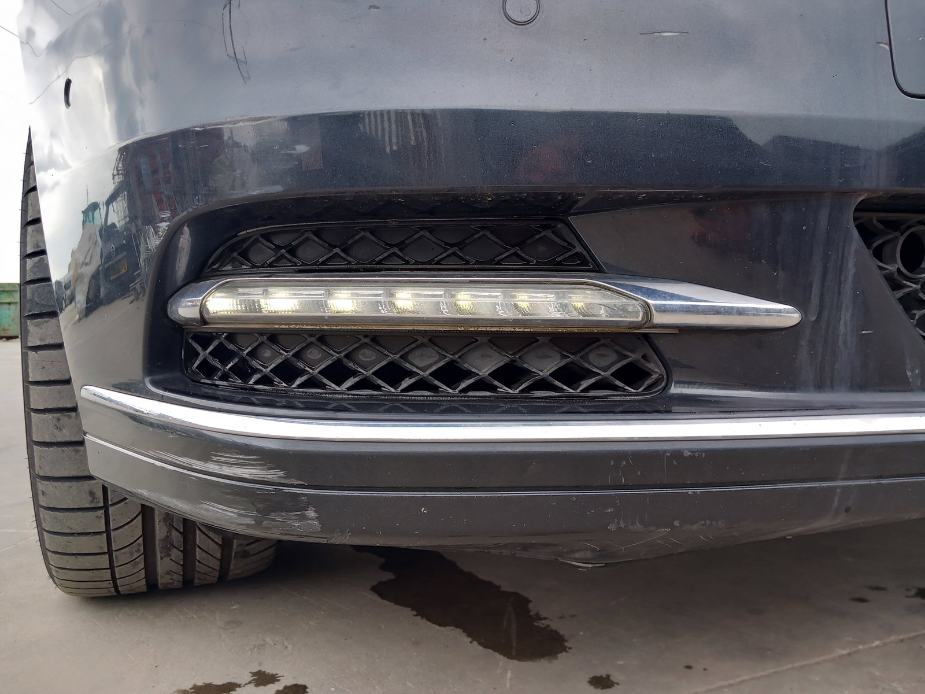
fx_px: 721
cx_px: 462
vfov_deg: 51.4
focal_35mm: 27
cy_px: 347
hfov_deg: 65.3
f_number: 1.8
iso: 40
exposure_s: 1/60
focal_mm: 4
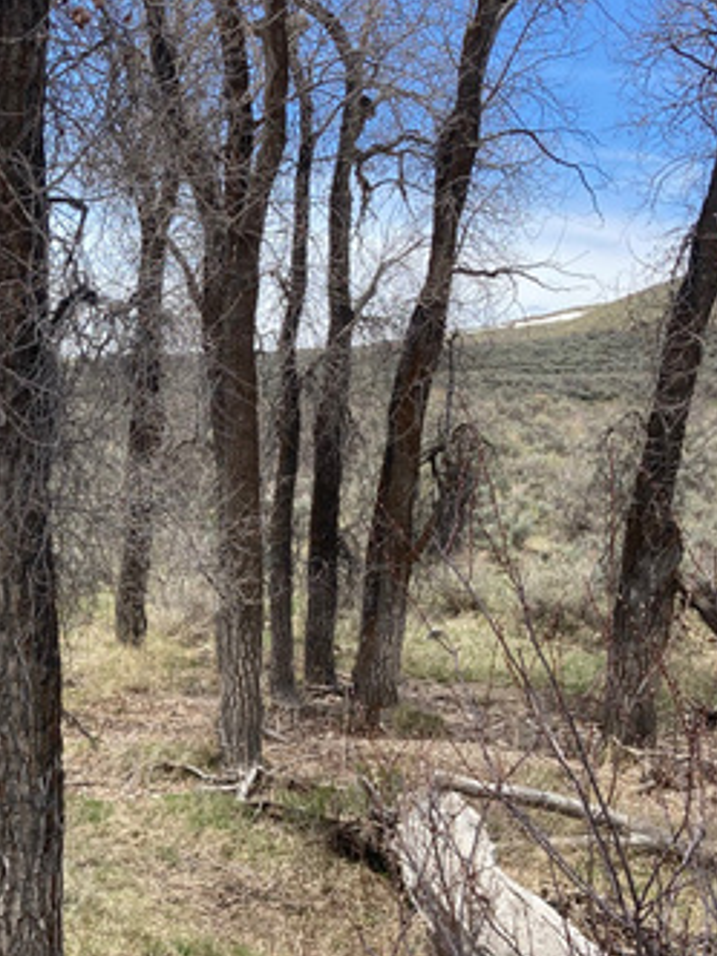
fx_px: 1491
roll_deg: -2.7
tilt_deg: -4.1
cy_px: 481
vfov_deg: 35.5
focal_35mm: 54
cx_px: 17
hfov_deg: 25.8
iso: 20
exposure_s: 1/1143
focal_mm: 3.99
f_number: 1.8
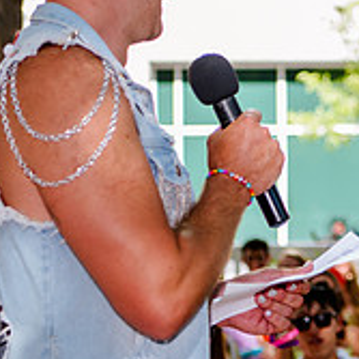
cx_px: 406
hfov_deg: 10.9
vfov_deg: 11.0
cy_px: 97
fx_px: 1854
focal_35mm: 158
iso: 200
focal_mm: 52
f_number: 3.2
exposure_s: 1/500
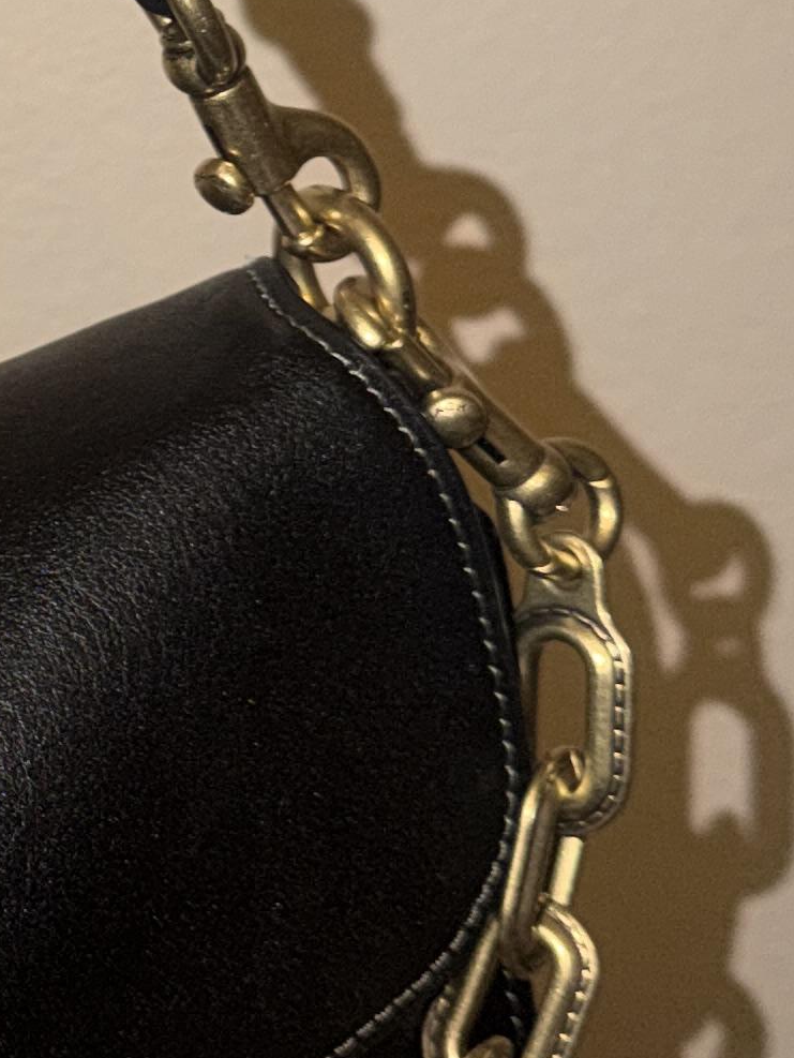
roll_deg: +12.6
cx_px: -619
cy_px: 174
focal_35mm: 98
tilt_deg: -16.2
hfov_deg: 13.6
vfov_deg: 19.8
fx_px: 2995
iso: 80
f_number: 1.78
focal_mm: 6.76
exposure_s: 1/19
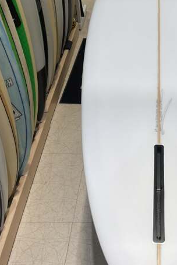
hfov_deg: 24.9
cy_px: 111
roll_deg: -0.8
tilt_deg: -39.5
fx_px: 390
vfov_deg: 37.4
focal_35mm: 53
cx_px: 154
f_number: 1.8
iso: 16
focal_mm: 3
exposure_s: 1/147
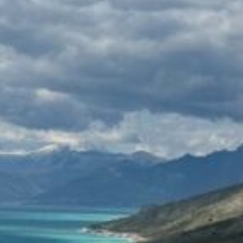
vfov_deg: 11.3
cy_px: 262
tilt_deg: -4.0
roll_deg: -2.0
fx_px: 1215
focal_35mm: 153
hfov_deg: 11.4
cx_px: 135
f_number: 1.78
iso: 80
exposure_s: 1/11905
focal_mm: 6.76
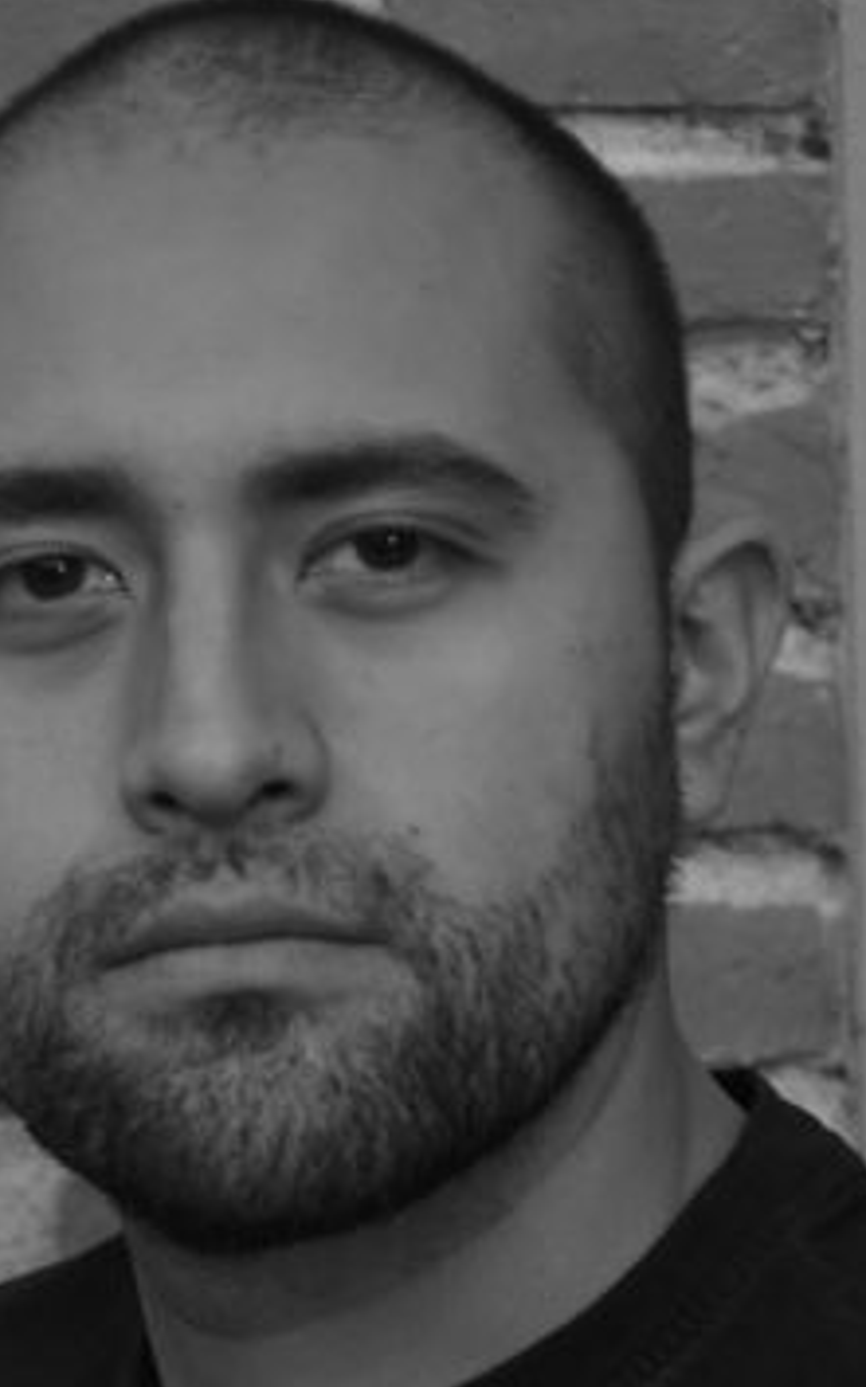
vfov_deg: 15.6
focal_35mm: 134
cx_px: 266
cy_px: 923
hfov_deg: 9.8
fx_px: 5064
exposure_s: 1/5
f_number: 5.3
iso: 200
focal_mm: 46
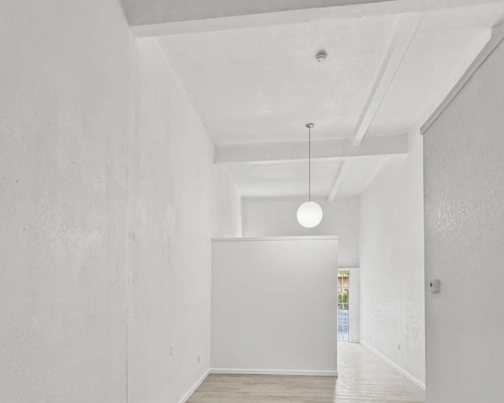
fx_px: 283
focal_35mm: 19
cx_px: 250
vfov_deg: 64.5
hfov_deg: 83.3
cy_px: 324
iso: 320
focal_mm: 2.2
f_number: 2.2
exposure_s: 1/60
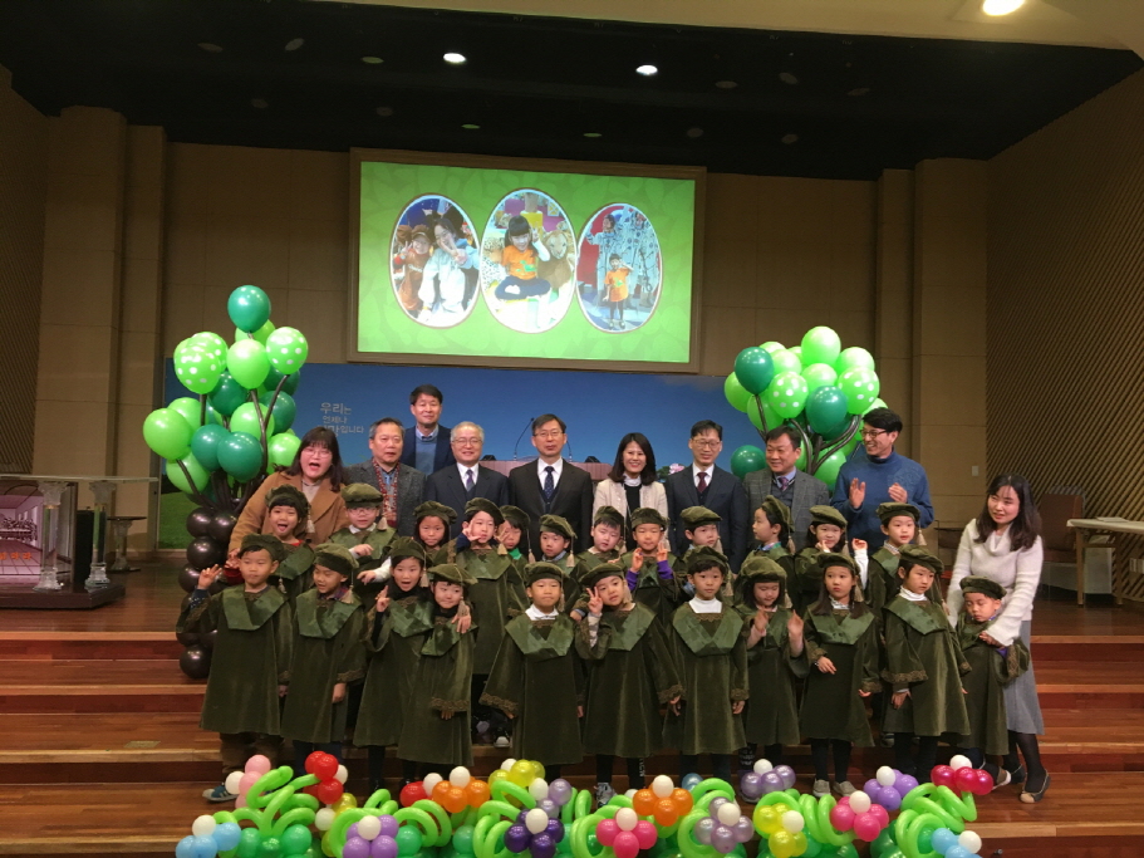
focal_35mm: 29
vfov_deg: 48.2
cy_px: 429
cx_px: 572
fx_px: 958
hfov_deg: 61.7
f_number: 2.2
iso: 32
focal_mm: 4.15
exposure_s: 1/30
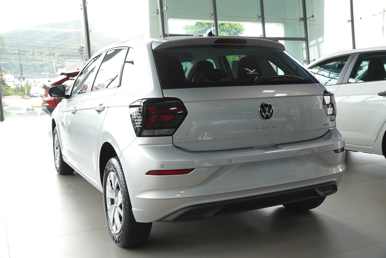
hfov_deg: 51.3
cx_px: 193
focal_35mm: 38
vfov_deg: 35.5
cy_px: 129
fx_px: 402
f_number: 4
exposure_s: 1/60
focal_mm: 25
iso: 125
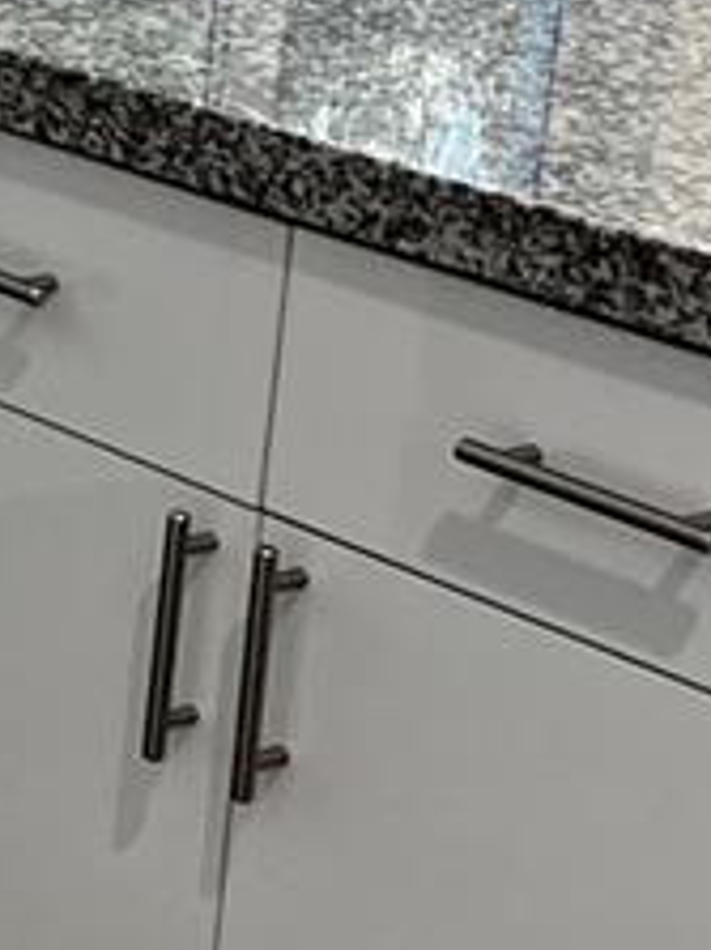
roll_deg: -0.5
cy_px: 38
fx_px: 3838
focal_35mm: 140
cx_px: -1056
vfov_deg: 13.9
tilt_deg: -14.3
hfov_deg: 9.3
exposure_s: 1/120
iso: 125
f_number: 1.6
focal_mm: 5.1
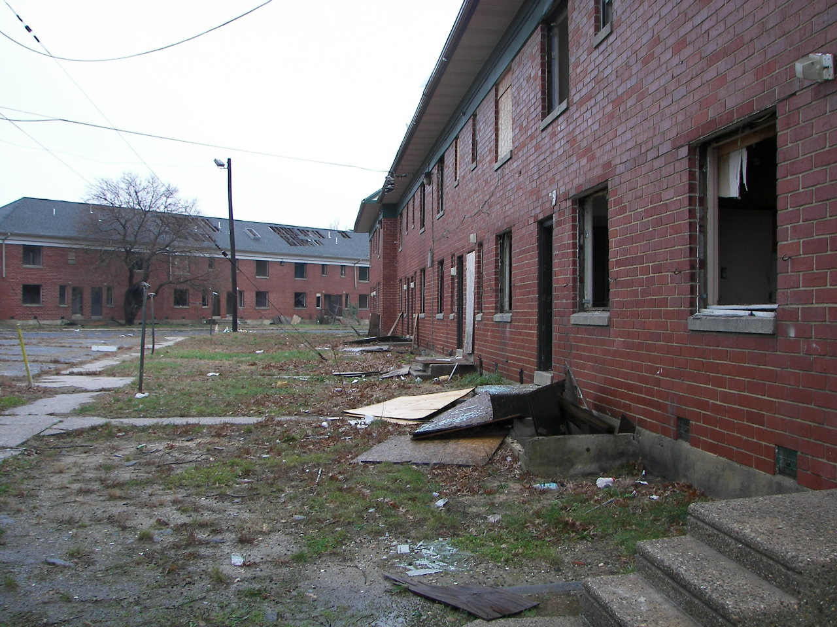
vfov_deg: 39.7
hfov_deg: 51.4
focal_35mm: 36
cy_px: 314
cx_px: 418
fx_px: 870
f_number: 2.8
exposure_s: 1/30
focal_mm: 6
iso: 50
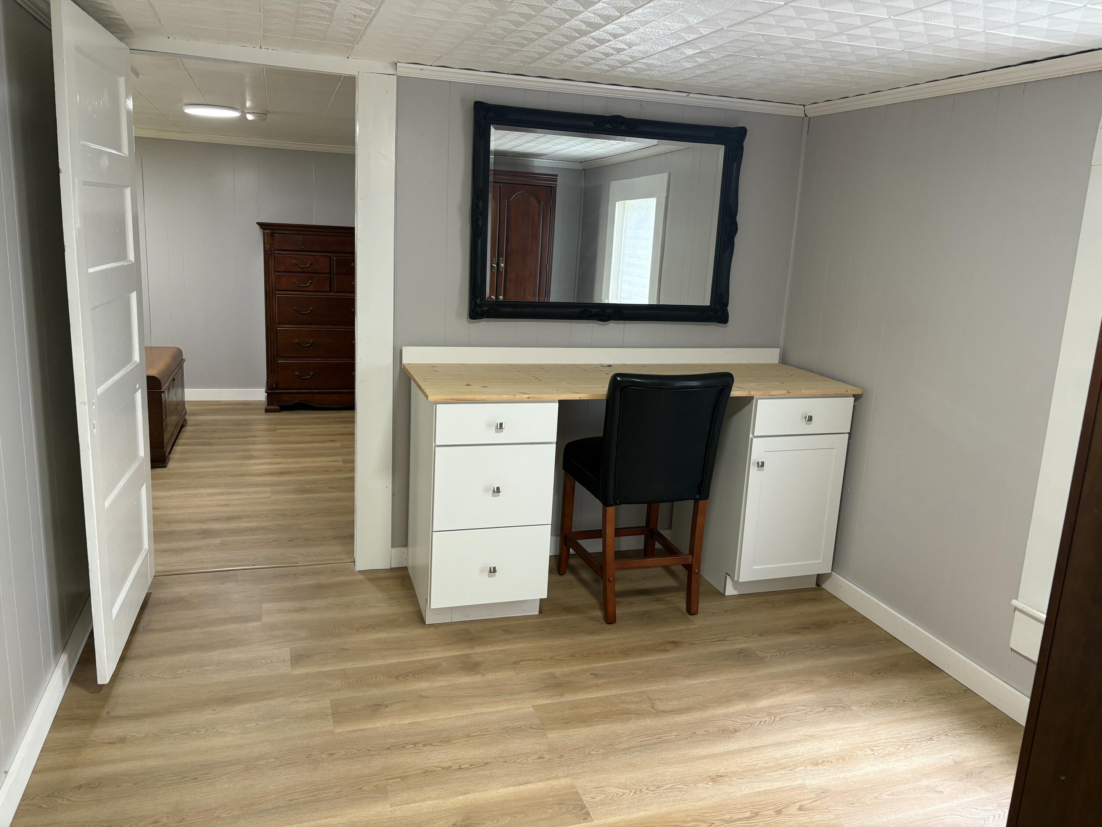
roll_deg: -2.4
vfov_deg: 53.1
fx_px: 828
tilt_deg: -12.1
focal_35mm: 26
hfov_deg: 67.3
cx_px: 551
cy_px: 414
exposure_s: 1/60
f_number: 1.6
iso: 125
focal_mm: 5.96
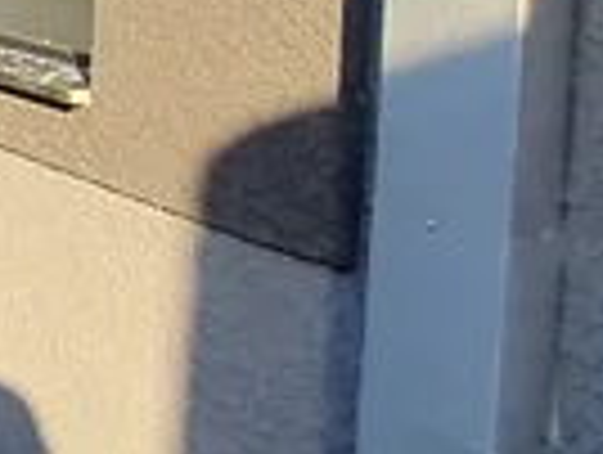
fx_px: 1396
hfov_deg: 17.2
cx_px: -630
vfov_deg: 17.9
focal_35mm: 80
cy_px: -43
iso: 50
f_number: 2.2
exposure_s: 1/384
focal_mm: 1.74
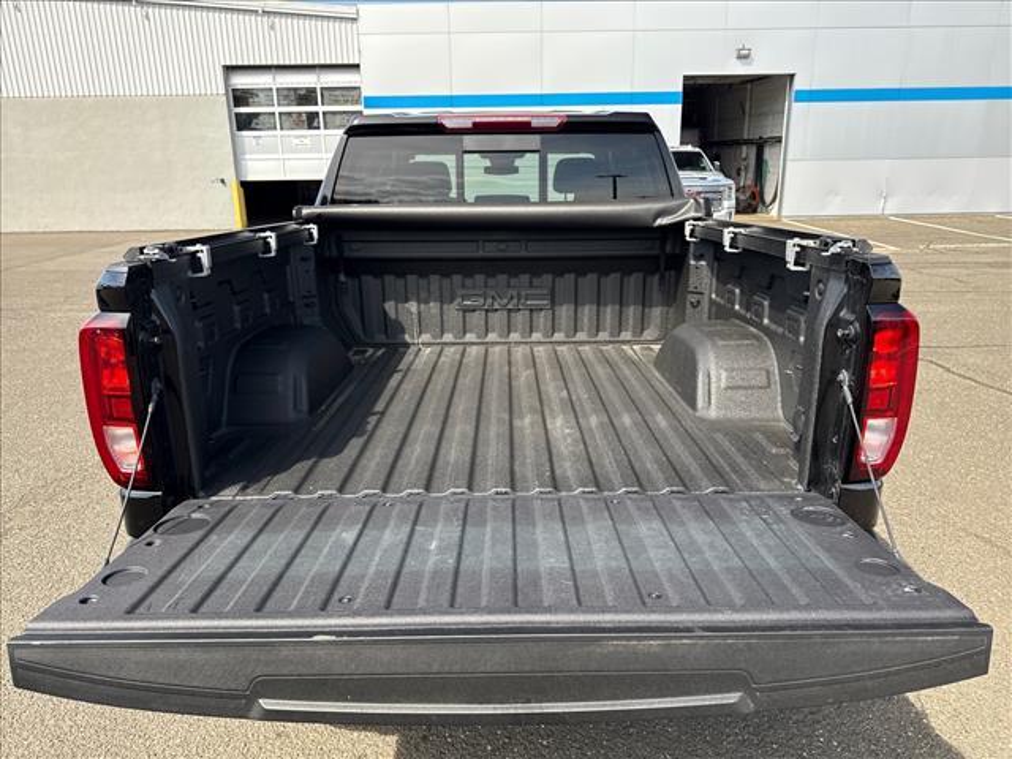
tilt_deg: -15.4
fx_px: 702
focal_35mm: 24
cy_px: 380
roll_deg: +1.1
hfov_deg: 71.6
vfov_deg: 56.8
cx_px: 506
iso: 80
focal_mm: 6.76
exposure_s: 1/780
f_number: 1.78
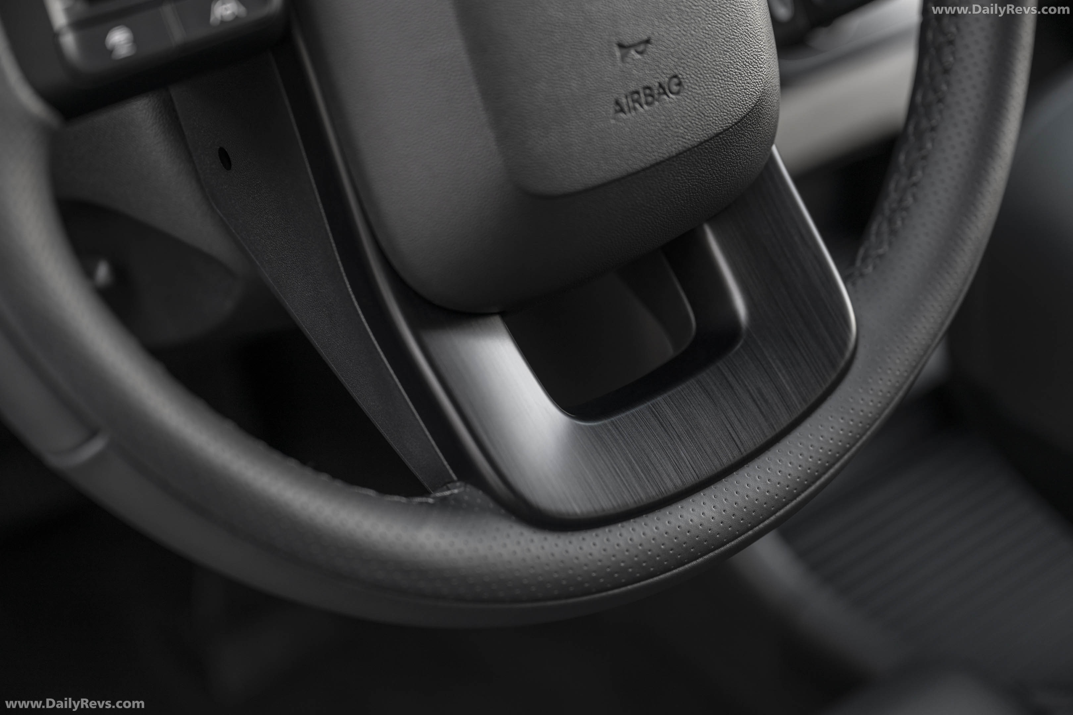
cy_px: 358
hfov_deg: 31.0
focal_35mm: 65
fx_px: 1937
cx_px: 536
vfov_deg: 20.9
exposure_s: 1/30
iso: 200
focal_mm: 65
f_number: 4
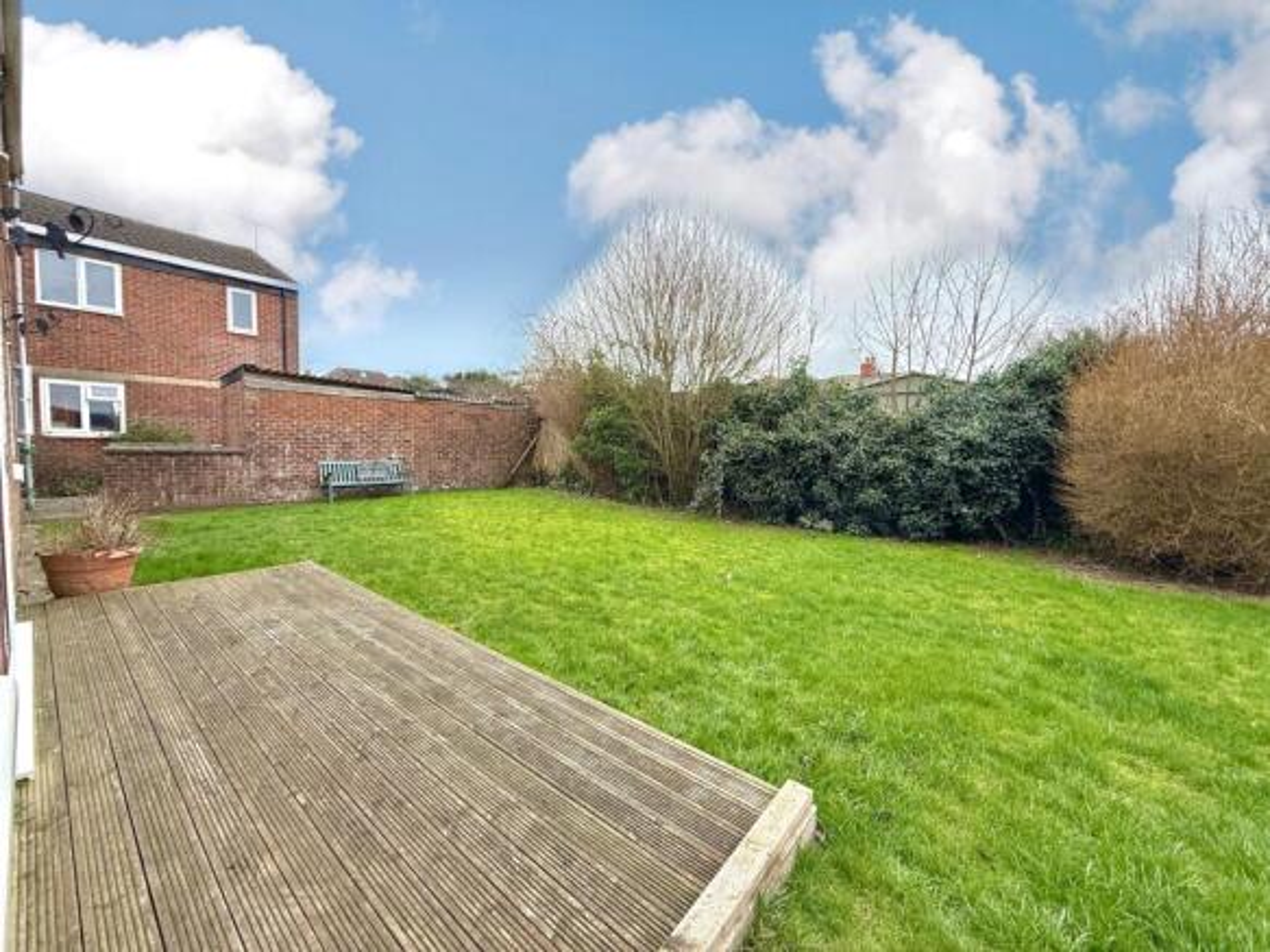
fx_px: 514
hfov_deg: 102.1
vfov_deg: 85.7
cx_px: 635
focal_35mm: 14
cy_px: 476
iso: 64
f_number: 2.2
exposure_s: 1/99
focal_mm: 2.22
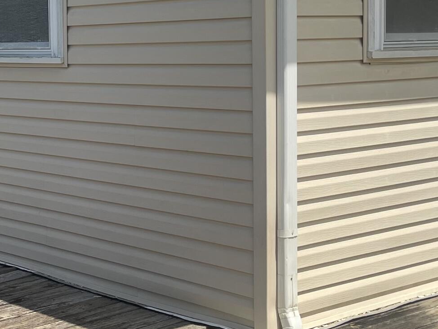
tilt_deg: -3.2
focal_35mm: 77
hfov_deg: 24.2
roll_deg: +1.1
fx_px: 975
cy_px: 86
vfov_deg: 19.0
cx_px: -2
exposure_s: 1/5128
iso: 32
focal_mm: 5.1
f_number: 1.6
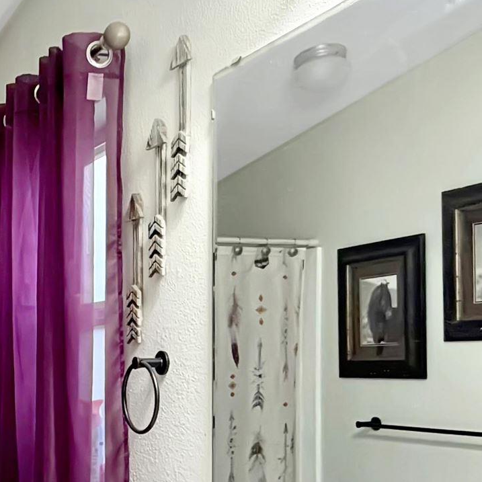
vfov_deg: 29.5
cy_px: 510
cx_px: -24
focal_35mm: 53
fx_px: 835
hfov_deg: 29.6
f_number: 2.2
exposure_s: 1/60
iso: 200
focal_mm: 2.22
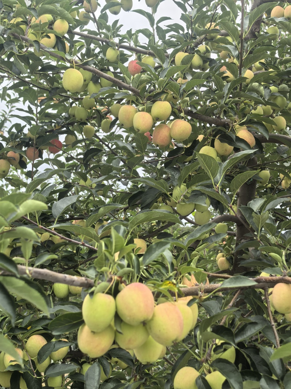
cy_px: 194
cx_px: 146
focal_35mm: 54
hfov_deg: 27.0
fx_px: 605
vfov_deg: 35.5
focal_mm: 6.98
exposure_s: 1/1901
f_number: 2
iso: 125
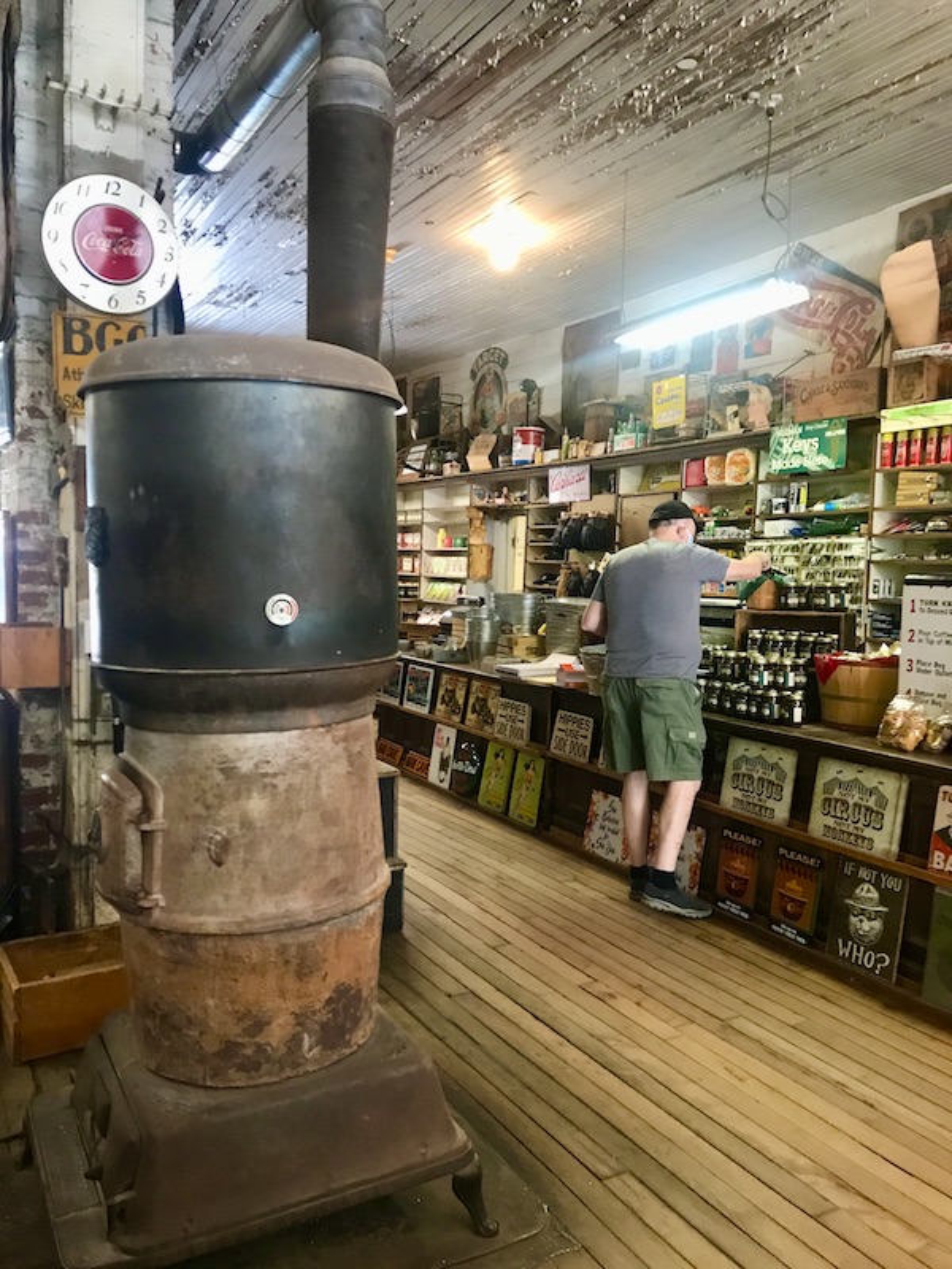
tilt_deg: -3.7
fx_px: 1027
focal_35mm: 28
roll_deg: -0.6
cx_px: 476
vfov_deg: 63.4
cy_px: 634
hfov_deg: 49.7
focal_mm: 3.99
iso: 80
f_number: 1.8
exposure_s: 1/15
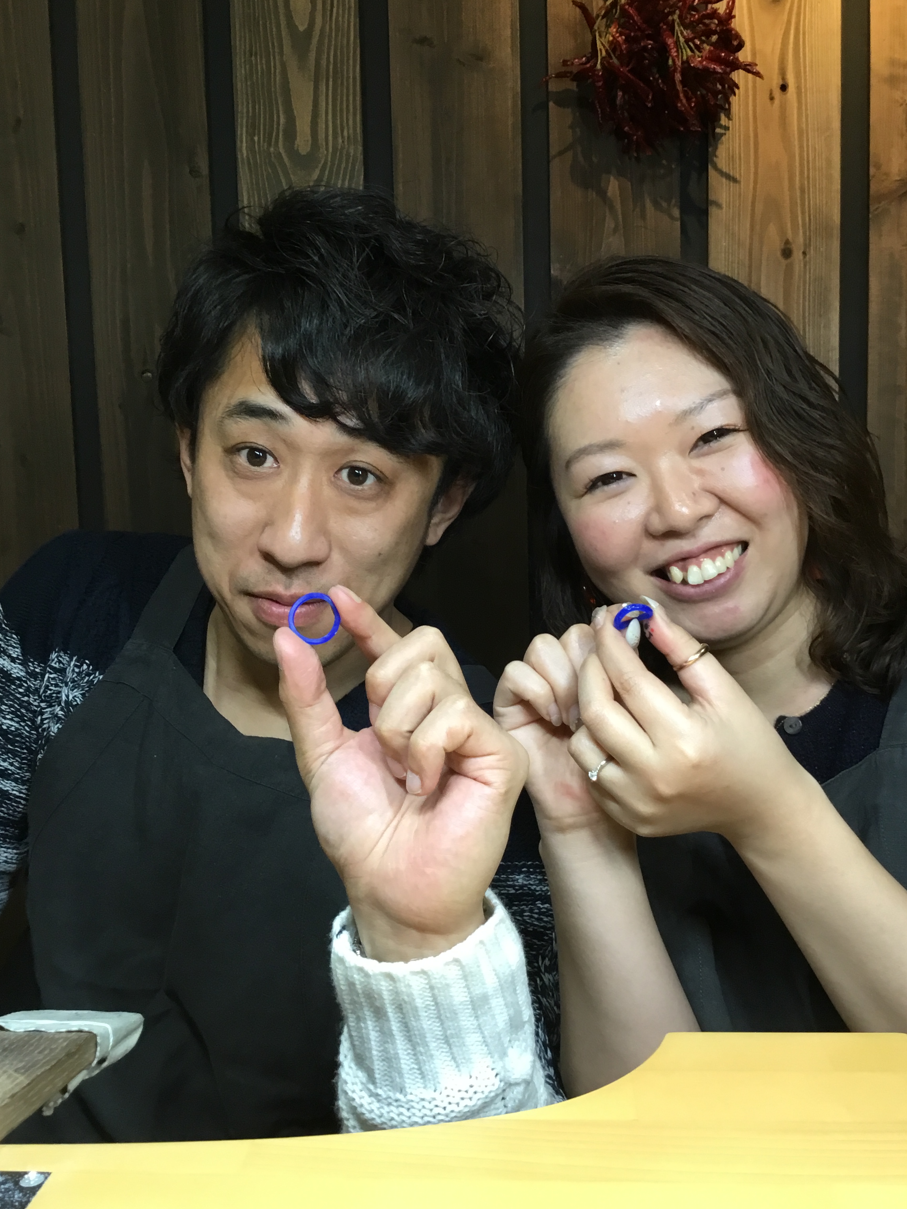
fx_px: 1153
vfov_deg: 55.3
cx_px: 449
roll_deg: +2.3
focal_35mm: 33
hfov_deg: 43.0
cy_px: 610
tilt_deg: -6.5
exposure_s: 1/30
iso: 64
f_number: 2.4
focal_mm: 3.3
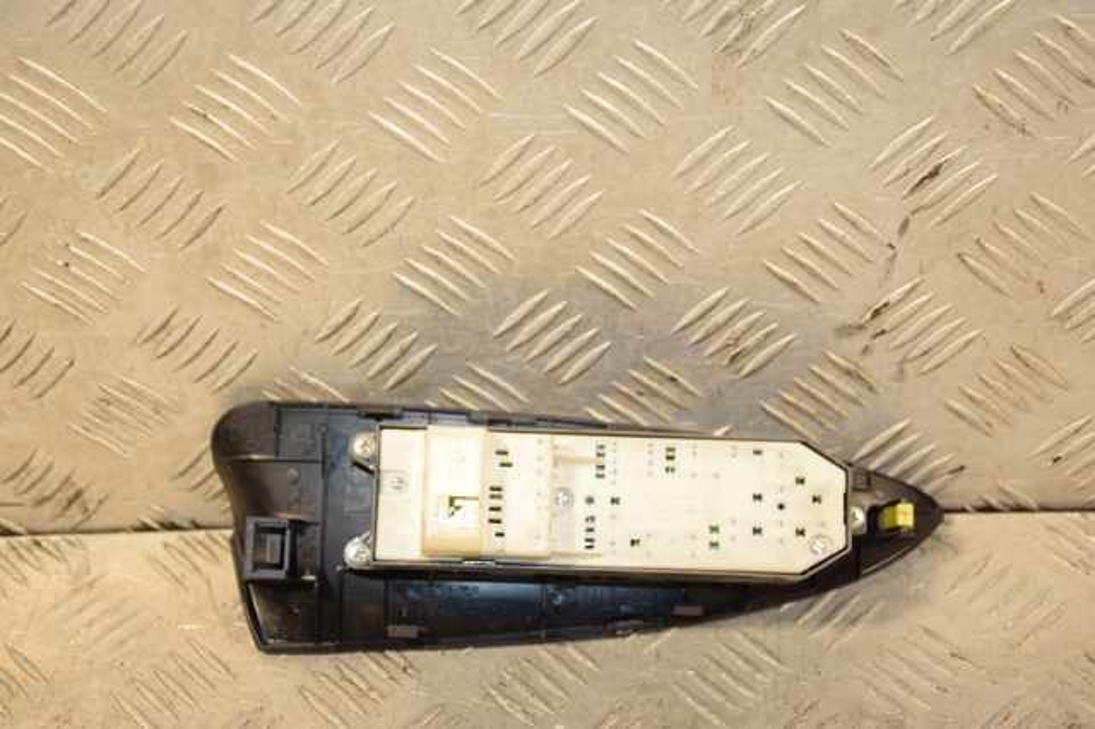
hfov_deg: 29.9
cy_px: 364
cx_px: 548
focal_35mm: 68
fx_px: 2052
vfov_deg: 20.1
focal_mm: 45
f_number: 5
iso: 800
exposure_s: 1/200
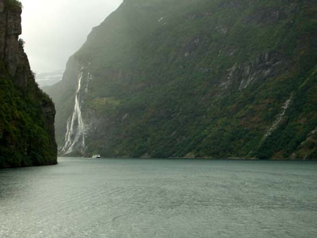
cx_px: 158
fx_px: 678
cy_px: 119
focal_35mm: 74
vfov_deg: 19.9
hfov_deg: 26.3
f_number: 3.9
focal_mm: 12.2
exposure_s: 1/320
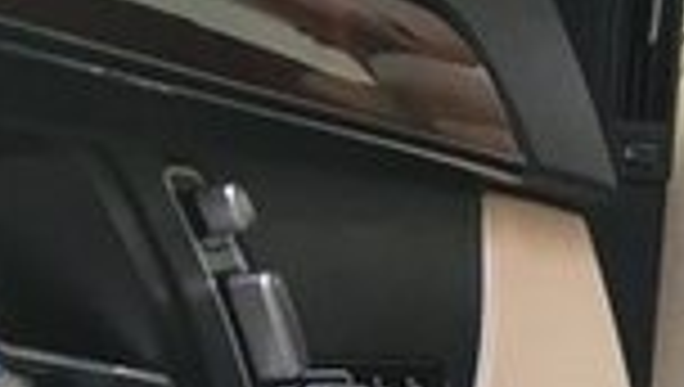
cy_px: 601
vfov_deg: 8.7
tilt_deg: -5.4
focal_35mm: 137
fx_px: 2488
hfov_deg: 13.7
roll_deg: +0.0
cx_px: 1287
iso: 25
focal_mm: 4.15
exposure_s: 1/33
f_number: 2.2
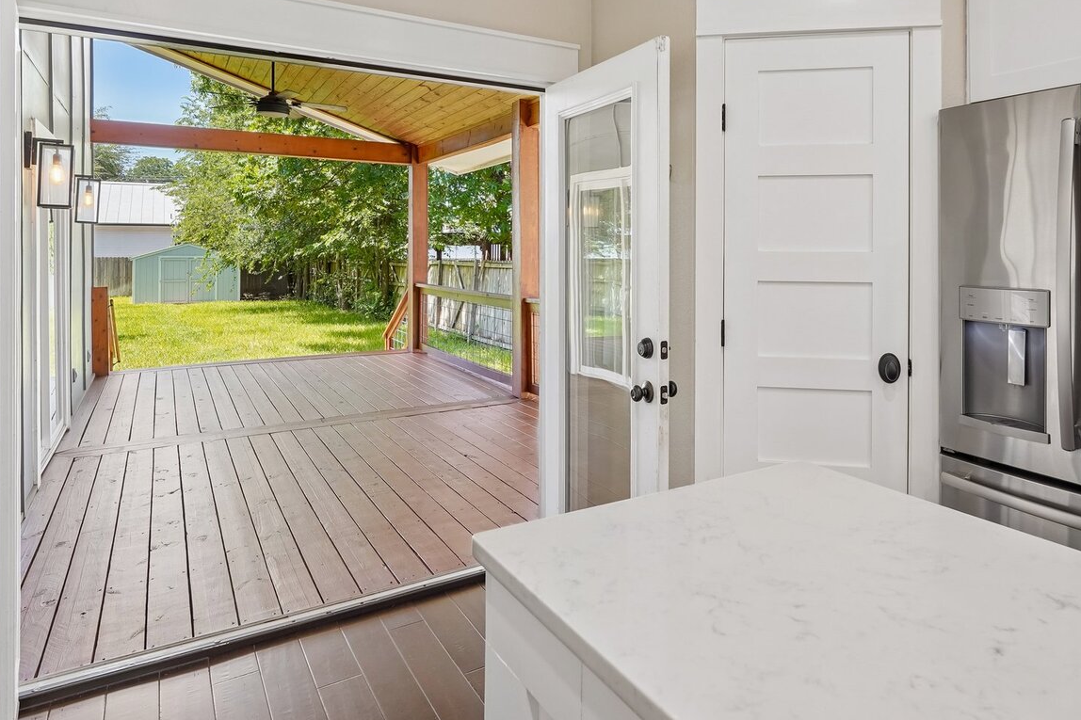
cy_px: 242
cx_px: 647
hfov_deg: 73.0
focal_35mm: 24
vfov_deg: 52.1
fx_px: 721
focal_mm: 17
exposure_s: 1/30
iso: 400
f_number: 8
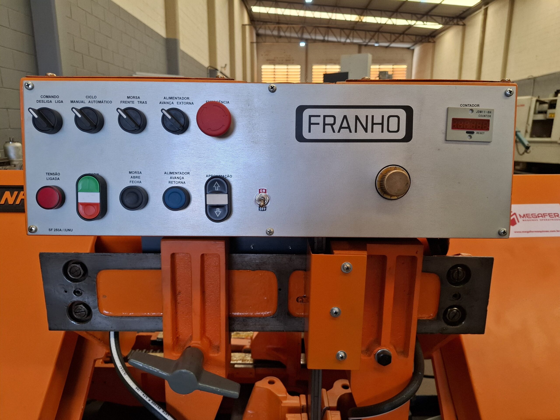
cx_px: 280
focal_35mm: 23
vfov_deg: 58.9
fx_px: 372
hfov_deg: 73.9
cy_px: 210
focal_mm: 5.54
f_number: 1.8
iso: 80
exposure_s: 1/120
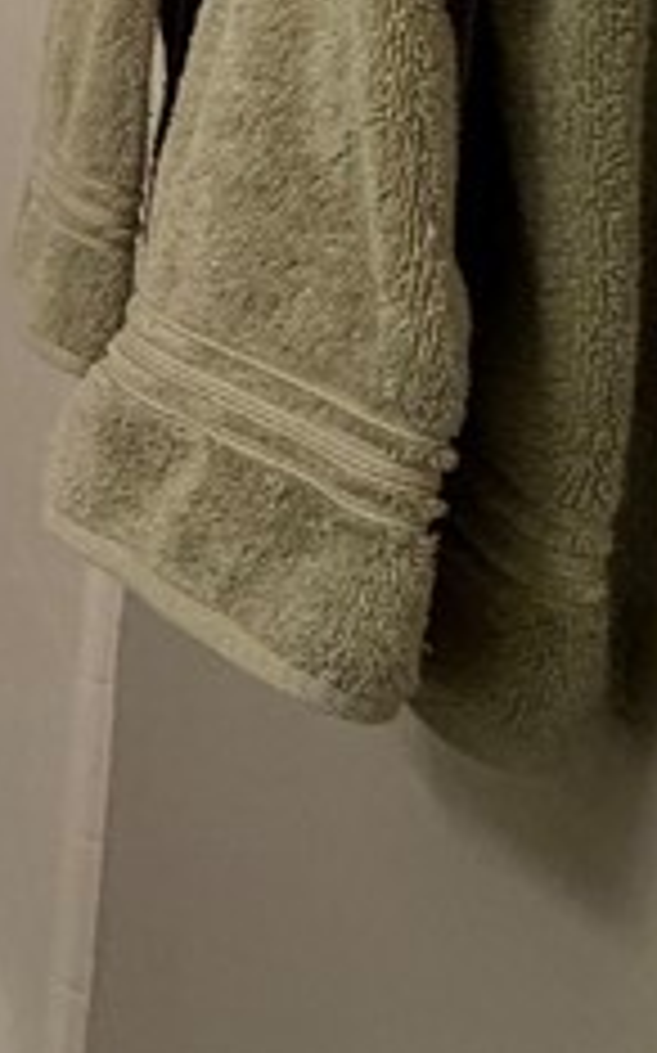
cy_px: -108
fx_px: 1864
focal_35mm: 65
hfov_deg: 11.0
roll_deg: +1.6
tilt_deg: -7.5
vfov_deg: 28.6
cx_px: -1390
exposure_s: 1/60
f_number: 2.2
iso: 250
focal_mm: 2.22
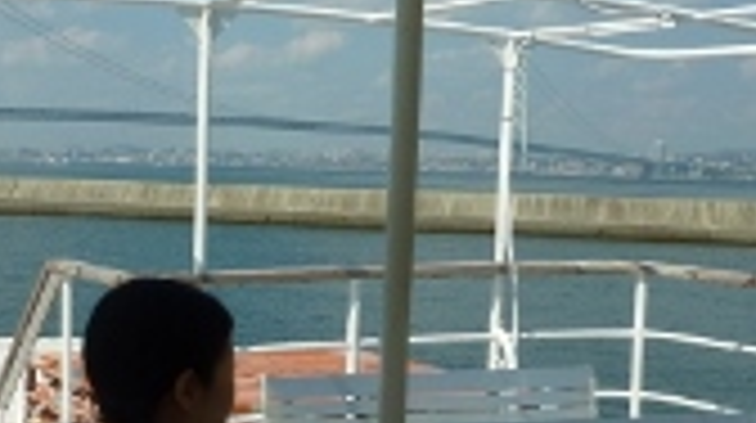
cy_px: 324
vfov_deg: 18.3
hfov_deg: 31.0
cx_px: 81
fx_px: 1301
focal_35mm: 65
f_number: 5.6
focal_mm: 4.1
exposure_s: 1/500
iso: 80
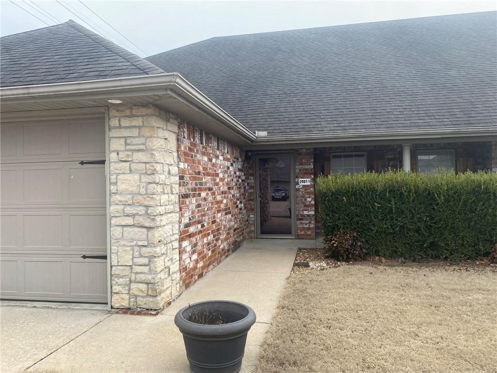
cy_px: 186
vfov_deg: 53.1
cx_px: 248
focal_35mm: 26
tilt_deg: +0.7
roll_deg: +1.4
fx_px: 373
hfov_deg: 67.3
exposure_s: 1/394
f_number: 1.8
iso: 32
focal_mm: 4.25
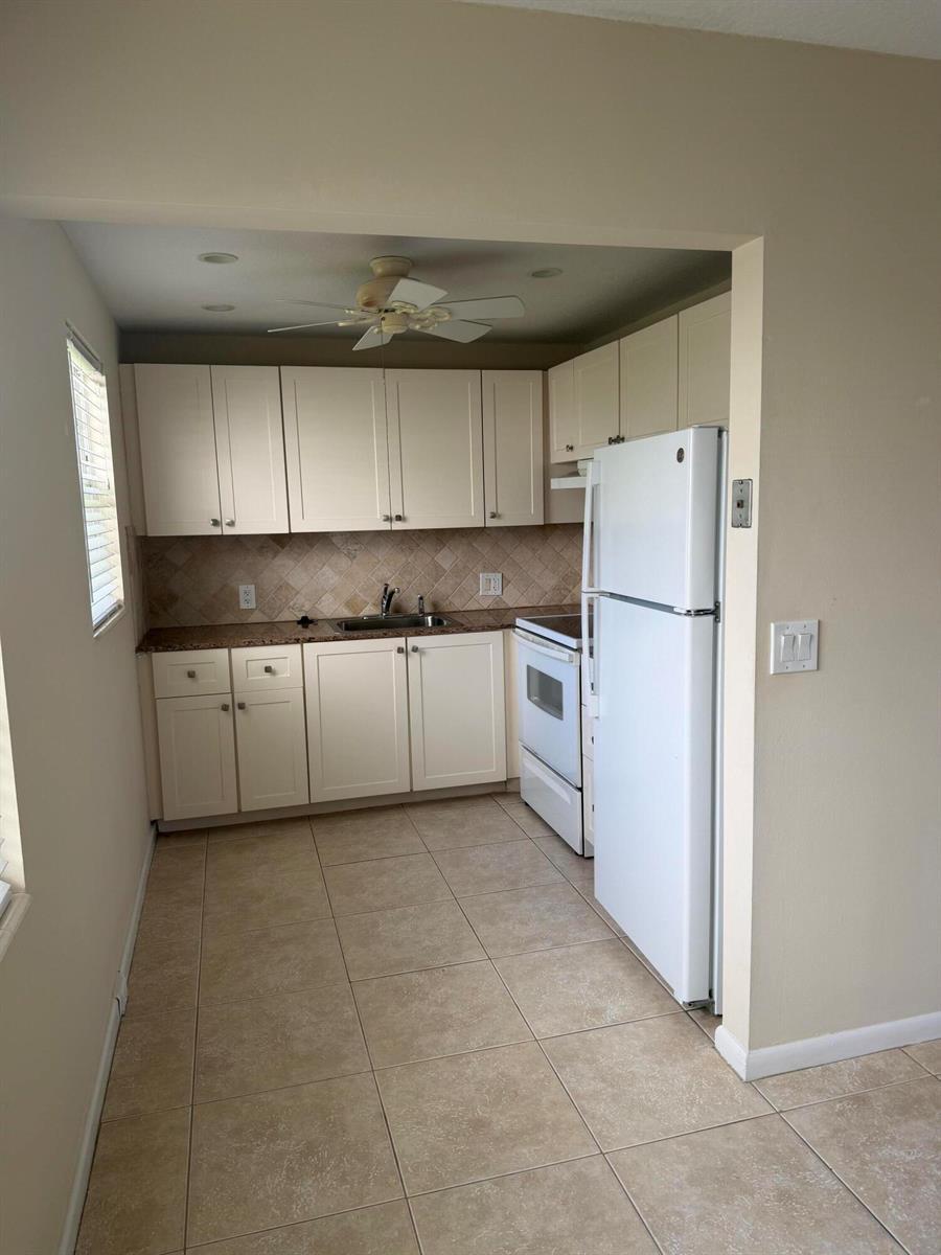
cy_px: 628
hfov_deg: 56.8
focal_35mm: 24
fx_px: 870
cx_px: 470
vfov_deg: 71.6
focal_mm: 6.76
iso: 64
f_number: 1.78
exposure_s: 1/159
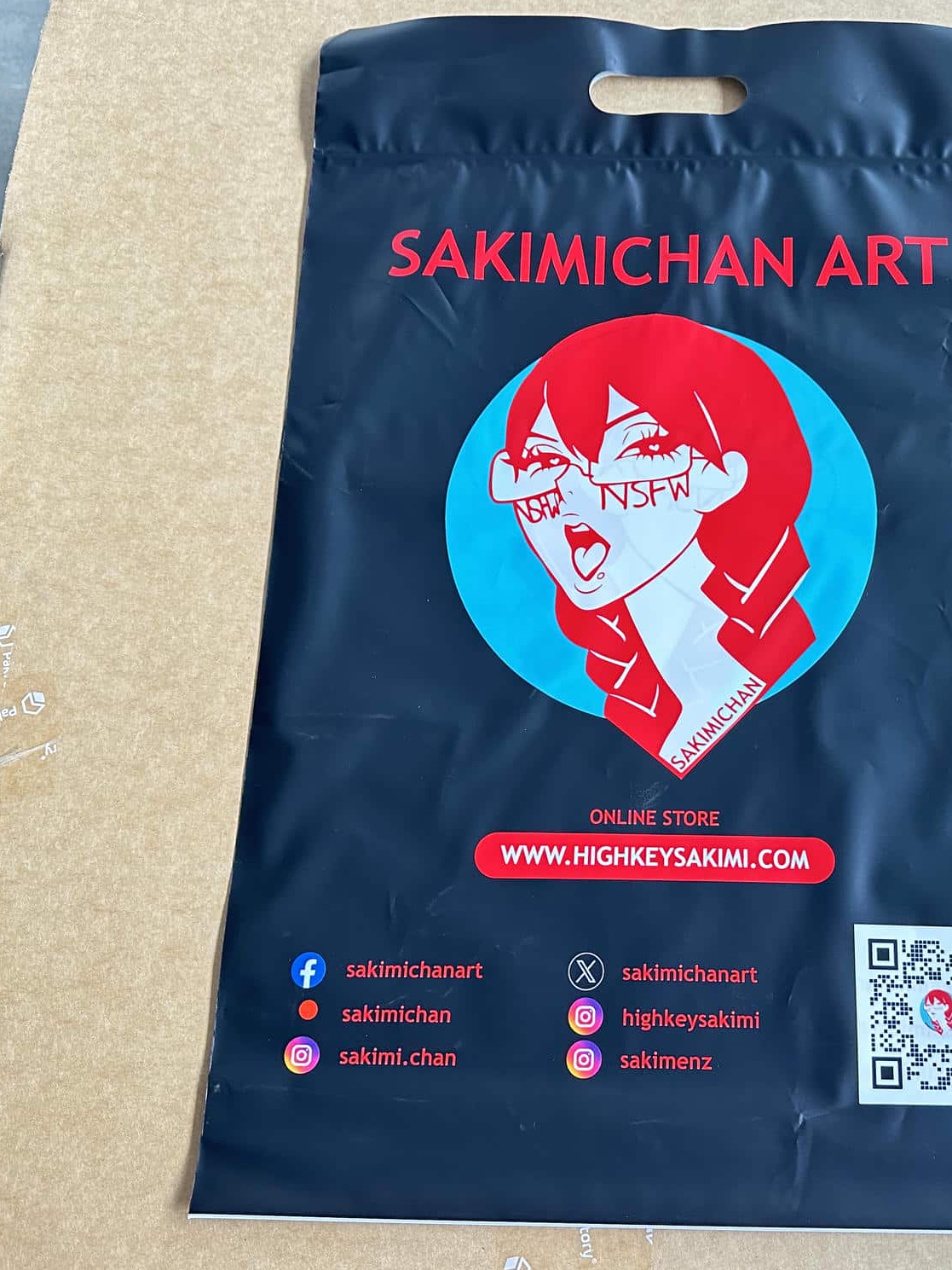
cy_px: 631
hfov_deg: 42.2
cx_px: 663
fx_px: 1210
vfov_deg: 55.3
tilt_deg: -73.6
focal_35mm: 33
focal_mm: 6.86
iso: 400
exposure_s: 1/60
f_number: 1.78
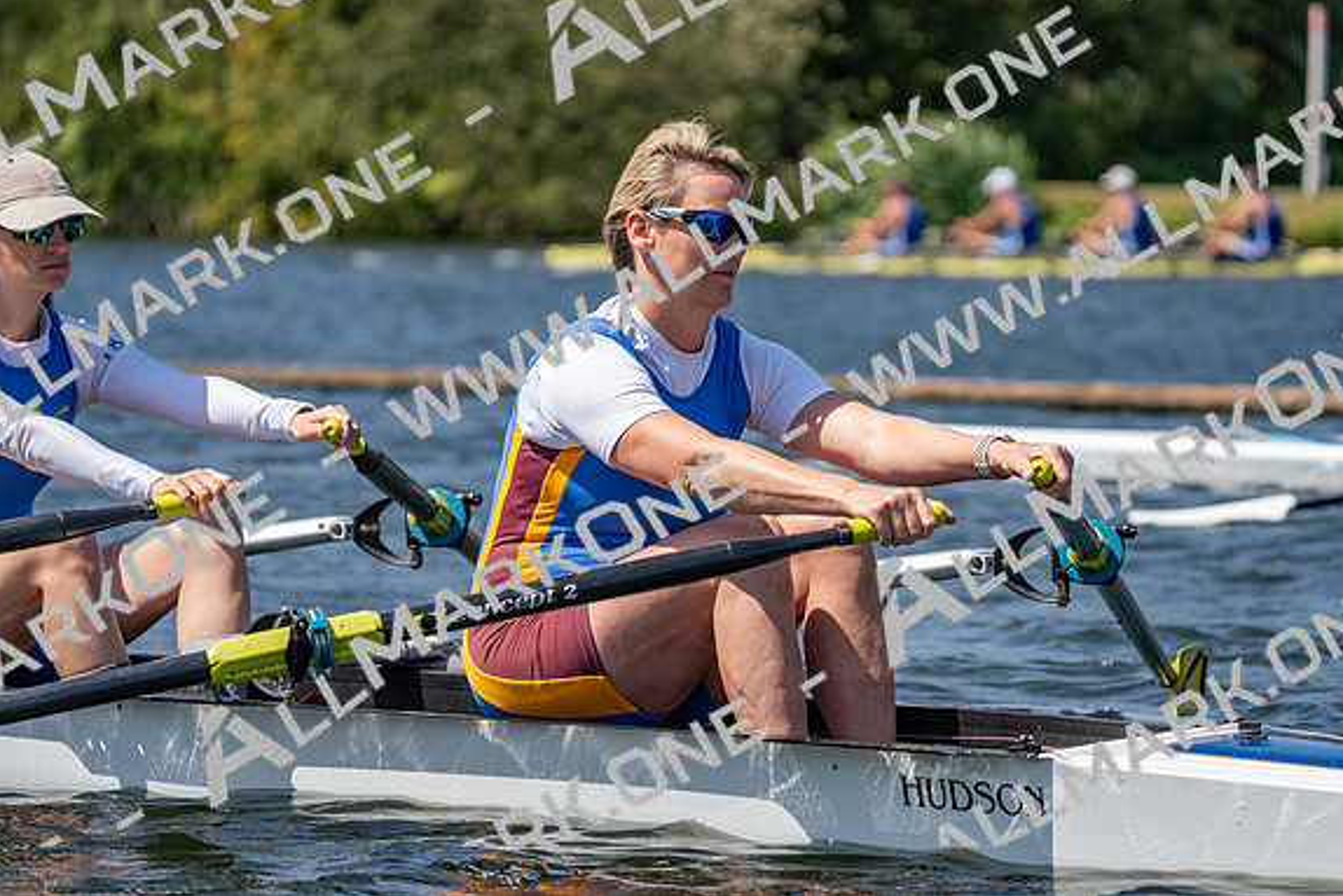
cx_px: 676
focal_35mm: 202
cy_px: 446
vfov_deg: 6.8
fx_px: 7537
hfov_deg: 10.2
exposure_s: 1/2000
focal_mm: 200
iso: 200
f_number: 5.6
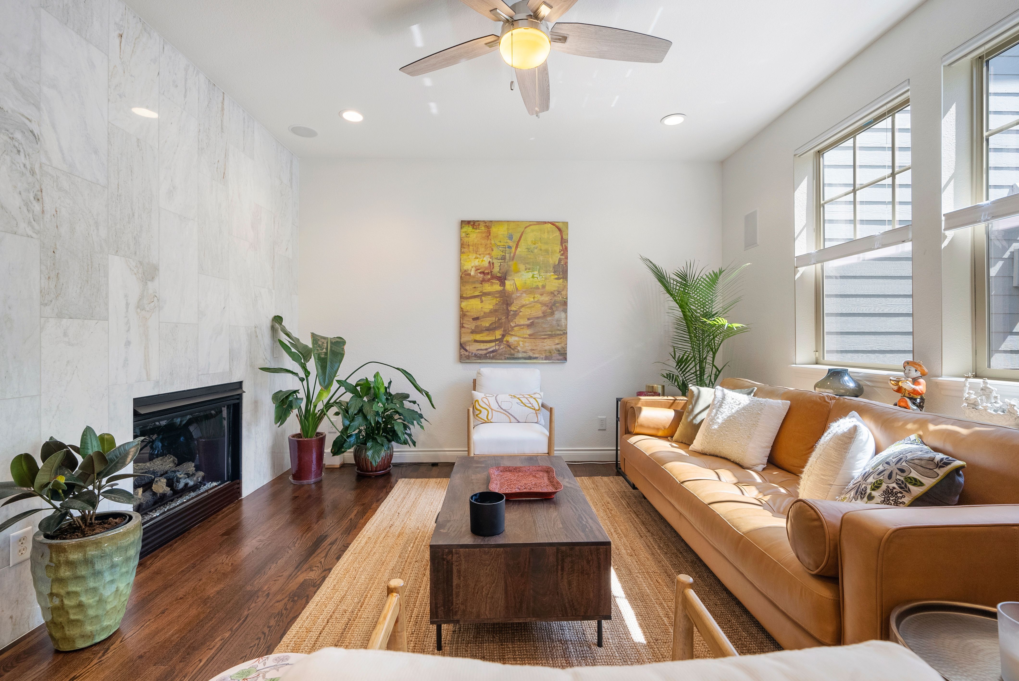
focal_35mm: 15
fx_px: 425
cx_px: 510
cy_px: 340
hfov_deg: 100.4
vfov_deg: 77.4
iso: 400
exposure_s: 1/13
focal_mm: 15
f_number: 8
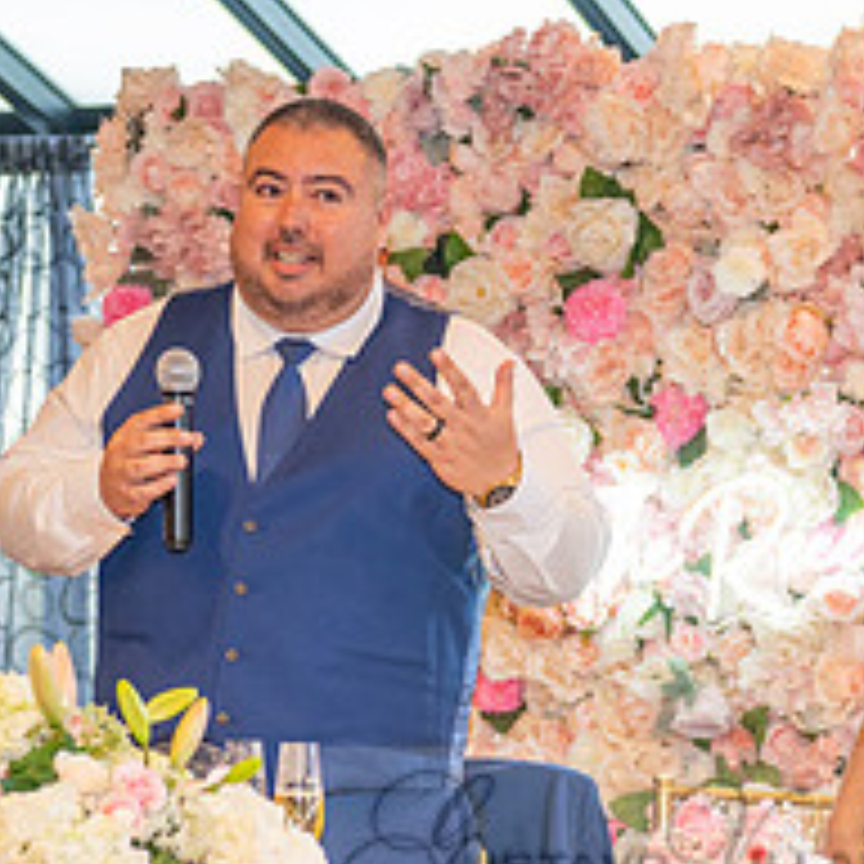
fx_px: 3191
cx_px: 688
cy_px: 853
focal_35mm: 113
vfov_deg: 15.2
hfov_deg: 15.3
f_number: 2.8
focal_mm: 44
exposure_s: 1/125
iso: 1000
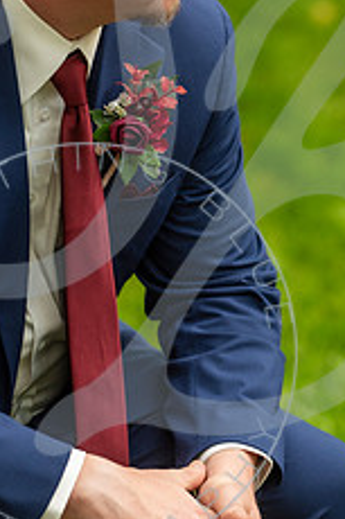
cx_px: 189
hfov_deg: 5.8
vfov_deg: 8.8
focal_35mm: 235
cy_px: 181
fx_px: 3383
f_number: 2.8
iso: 640
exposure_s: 1/640
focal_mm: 120
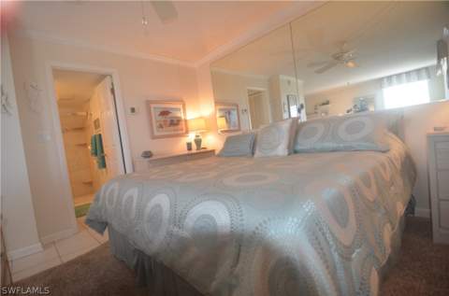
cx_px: 224
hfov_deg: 95.1
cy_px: 148
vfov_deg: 71.7
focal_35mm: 16
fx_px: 205
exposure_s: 1/100
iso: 400
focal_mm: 11
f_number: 2.8
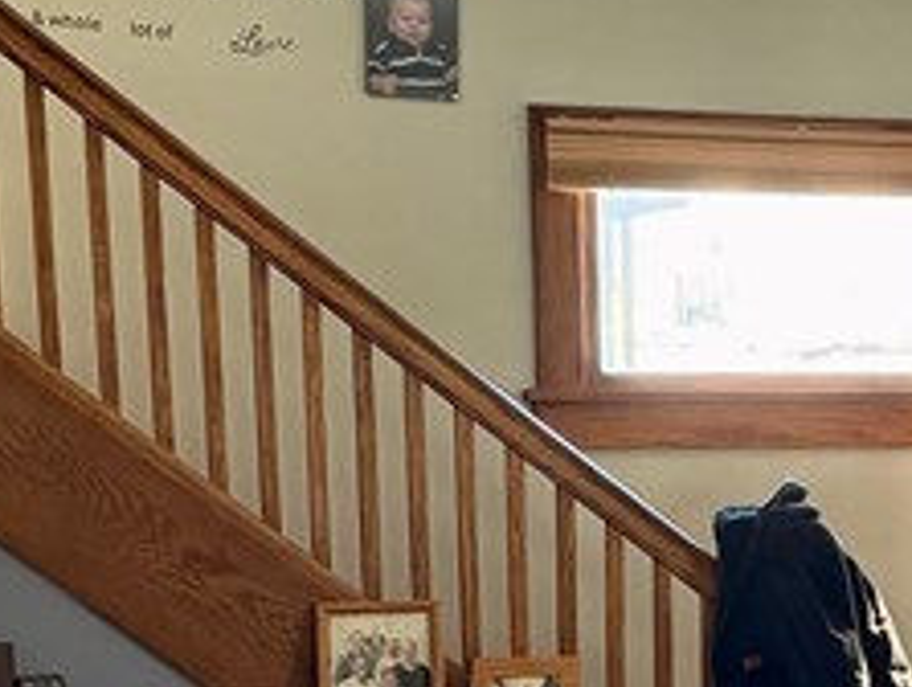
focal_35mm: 110
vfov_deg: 13.3
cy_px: 691
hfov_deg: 16.9
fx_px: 2903
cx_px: 1153
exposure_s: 1/62
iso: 200
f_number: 1.78
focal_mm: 6.76
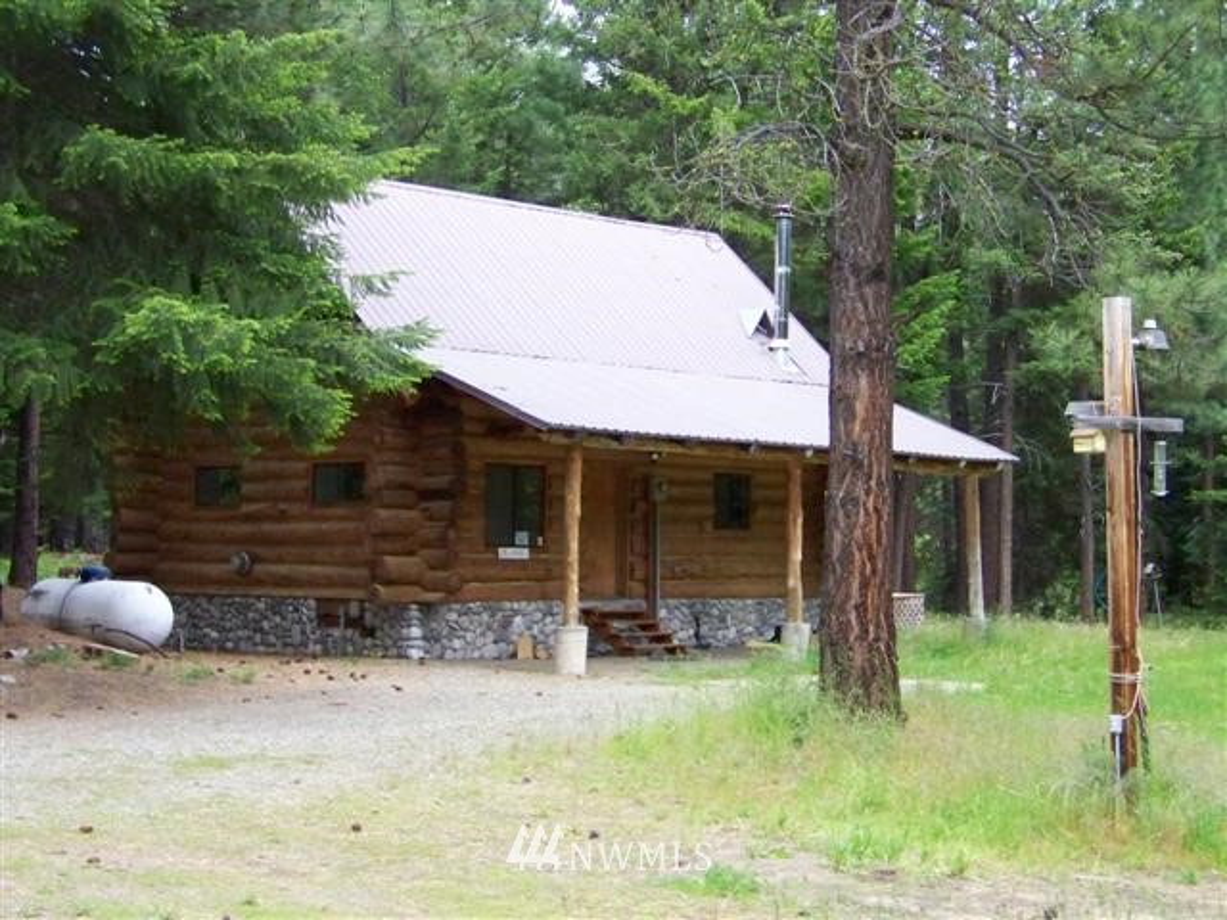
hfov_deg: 31.2
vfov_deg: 23.7
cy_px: 460
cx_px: 614
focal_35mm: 62
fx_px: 2198
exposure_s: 1/30
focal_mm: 10.5
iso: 400
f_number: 3.2
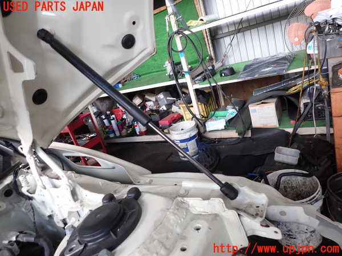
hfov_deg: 69.4
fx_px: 247
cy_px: 128
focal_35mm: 25
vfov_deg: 54.9
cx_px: 171
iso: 125
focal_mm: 4.5
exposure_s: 1/60
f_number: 2
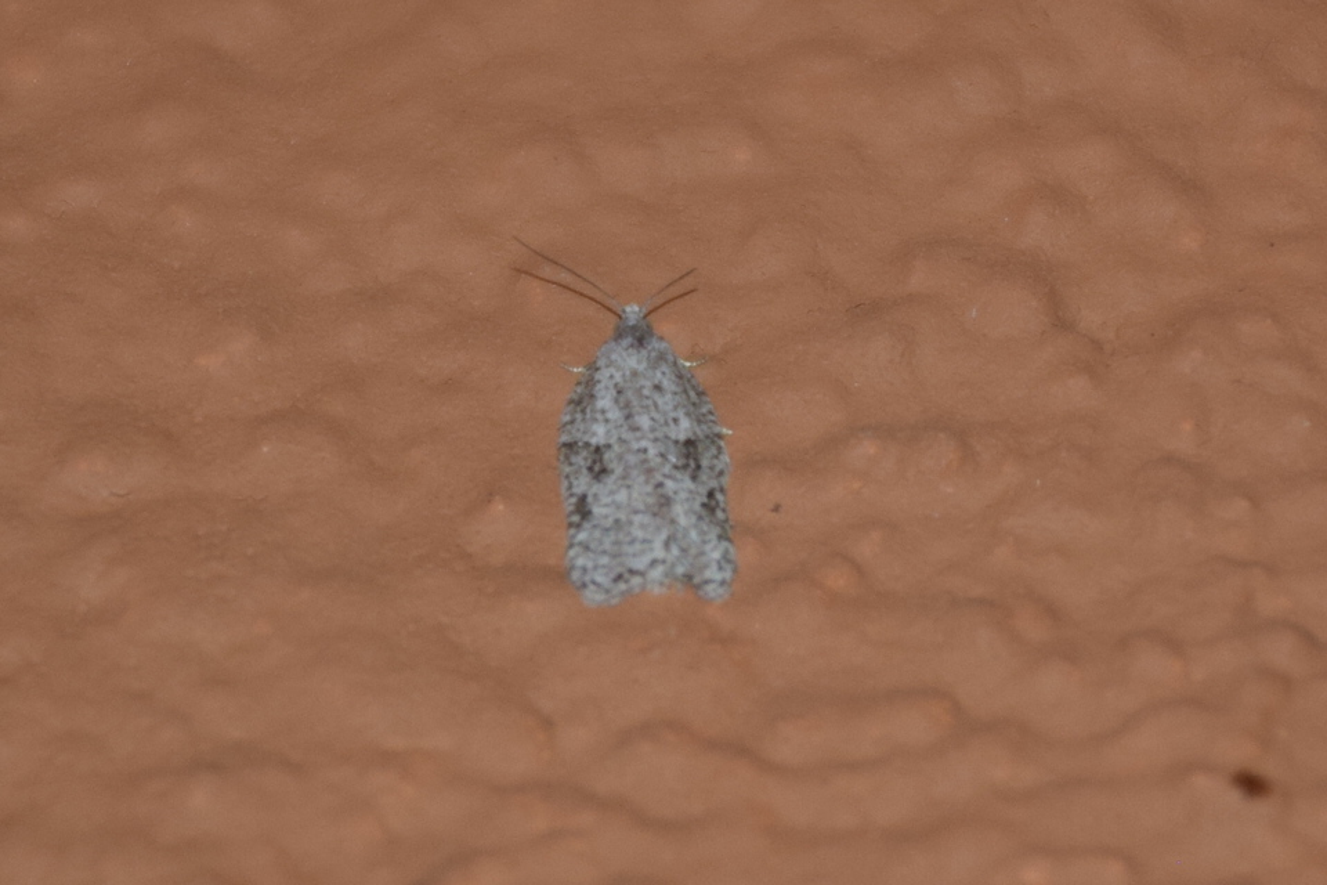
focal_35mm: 210
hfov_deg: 9.8
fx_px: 7740
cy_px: 442
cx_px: 664
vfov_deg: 6.5
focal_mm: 140
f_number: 5.6
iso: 500
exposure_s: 1/60
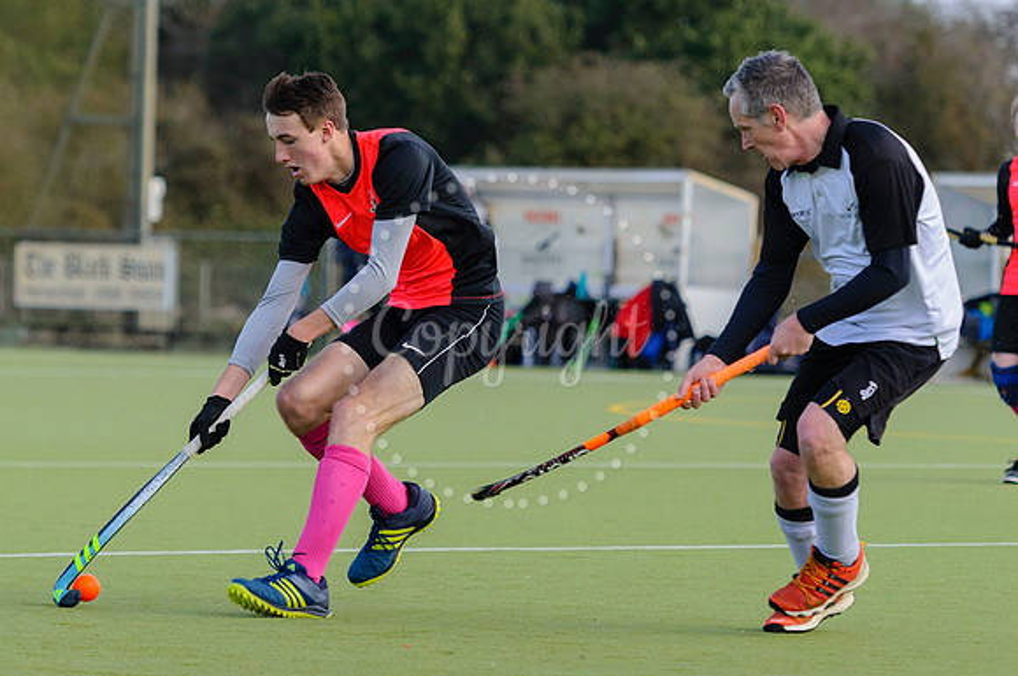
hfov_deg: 7.0
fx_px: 8268
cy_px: 308
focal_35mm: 293
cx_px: 436
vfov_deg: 4.7
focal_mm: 130
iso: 400
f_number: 3.2
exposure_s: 1/1250
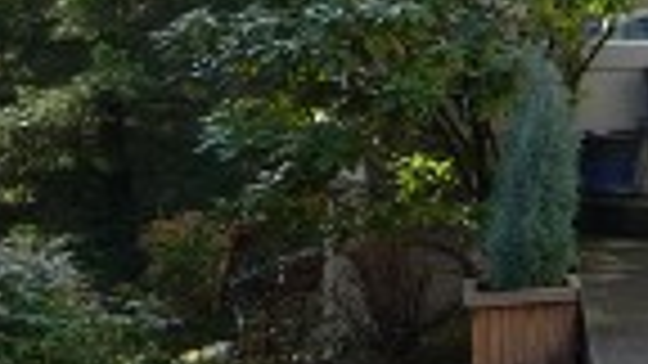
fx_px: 2337
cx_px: 1336
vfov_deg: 8.8
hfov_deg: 13.4
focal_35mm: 136
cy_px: -85
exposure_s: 1/160
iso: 100
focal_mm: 4.7
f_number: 3.3
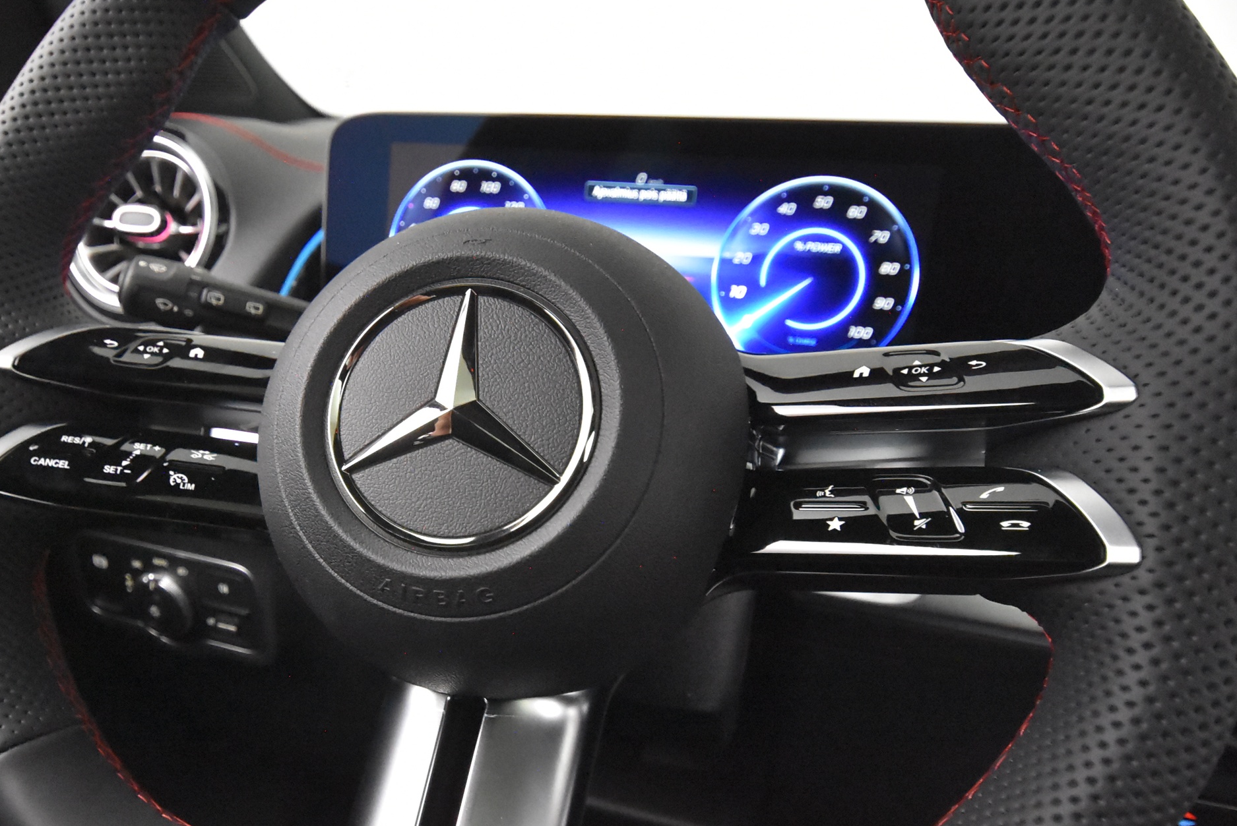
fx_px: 963
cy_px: 514
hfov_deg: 64.8
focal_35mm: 28
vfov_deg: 46.1
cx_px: 492
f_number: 4.8
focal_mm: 14
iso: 10000
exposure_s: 1/60
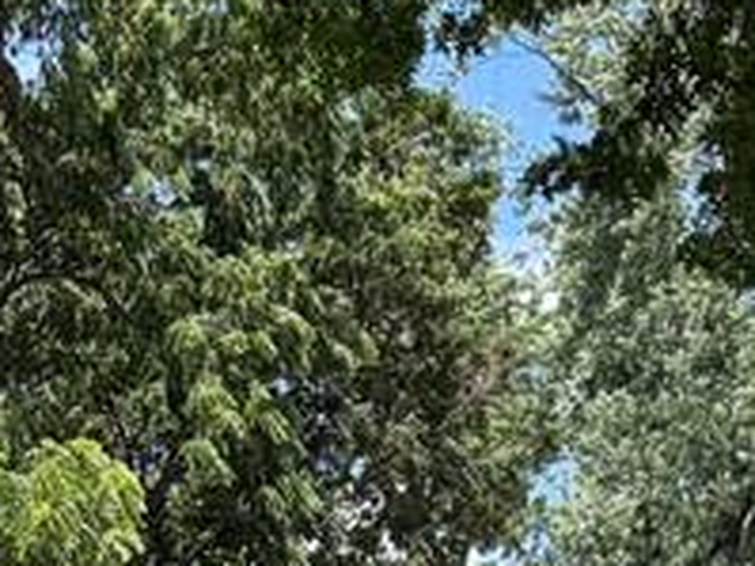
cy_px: 1231
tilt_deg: -0.5
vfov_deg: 10.0
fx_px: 2921
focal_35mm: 134
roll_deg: +0.1
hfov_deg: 14.7
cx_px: 182
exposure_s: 1/1484
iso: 64
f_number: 1.6
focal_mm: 5.96
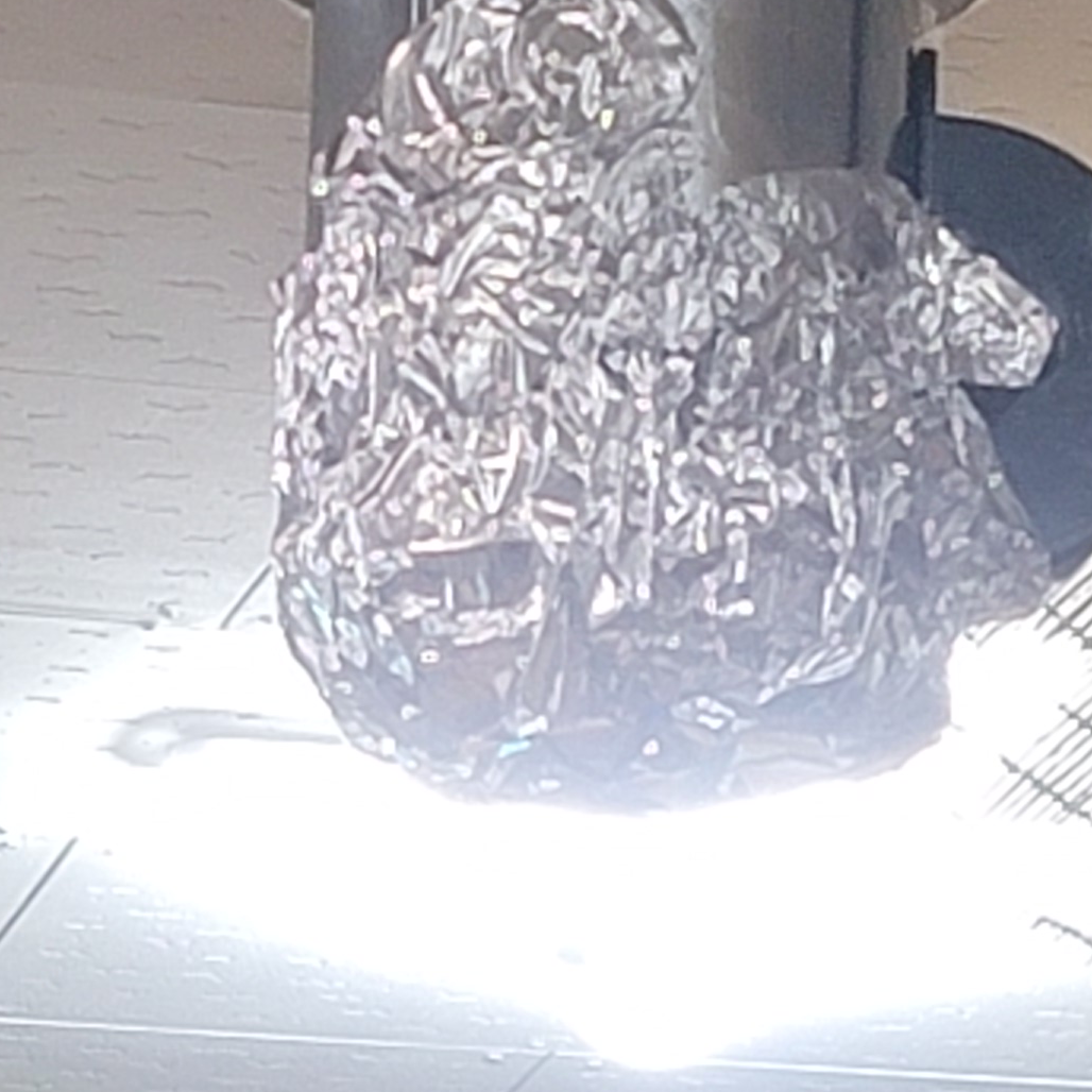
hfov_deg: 20.1
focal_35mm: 86
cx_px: 772
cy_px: 1290
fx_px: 3069
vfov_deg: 19.1
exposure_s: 1/120
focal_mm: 7
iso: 320
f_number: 1.8
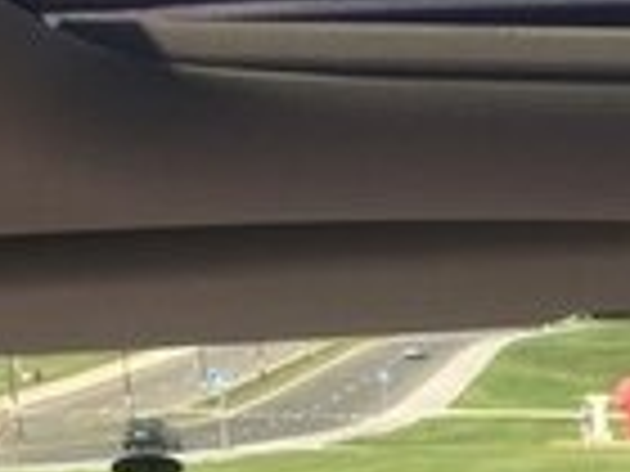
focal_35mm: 137
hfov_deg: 12.9
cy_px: 906
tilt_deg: -11.1
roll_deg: -1.2
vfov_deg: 10.1
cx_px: 1188
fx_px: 2493
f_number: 2.2
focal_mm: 4.15
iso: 32
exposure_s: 1/638
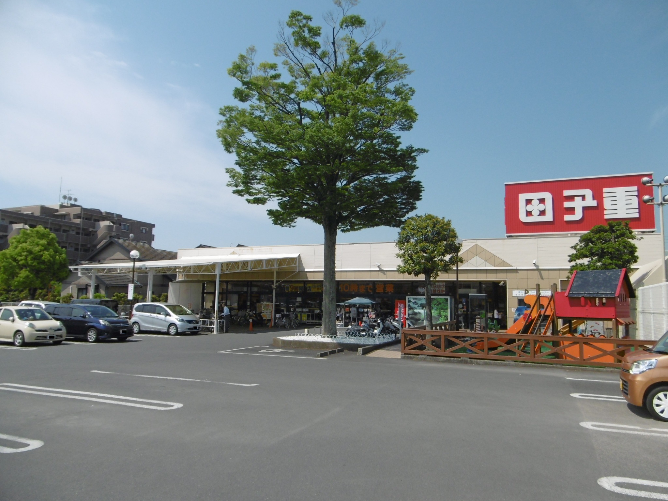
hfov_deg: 71.6
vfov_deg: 56.8
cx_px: 334
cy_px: 250
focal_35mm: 24
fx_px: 463
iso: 100
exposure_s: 1/400
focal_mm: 4.3
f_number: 7.8
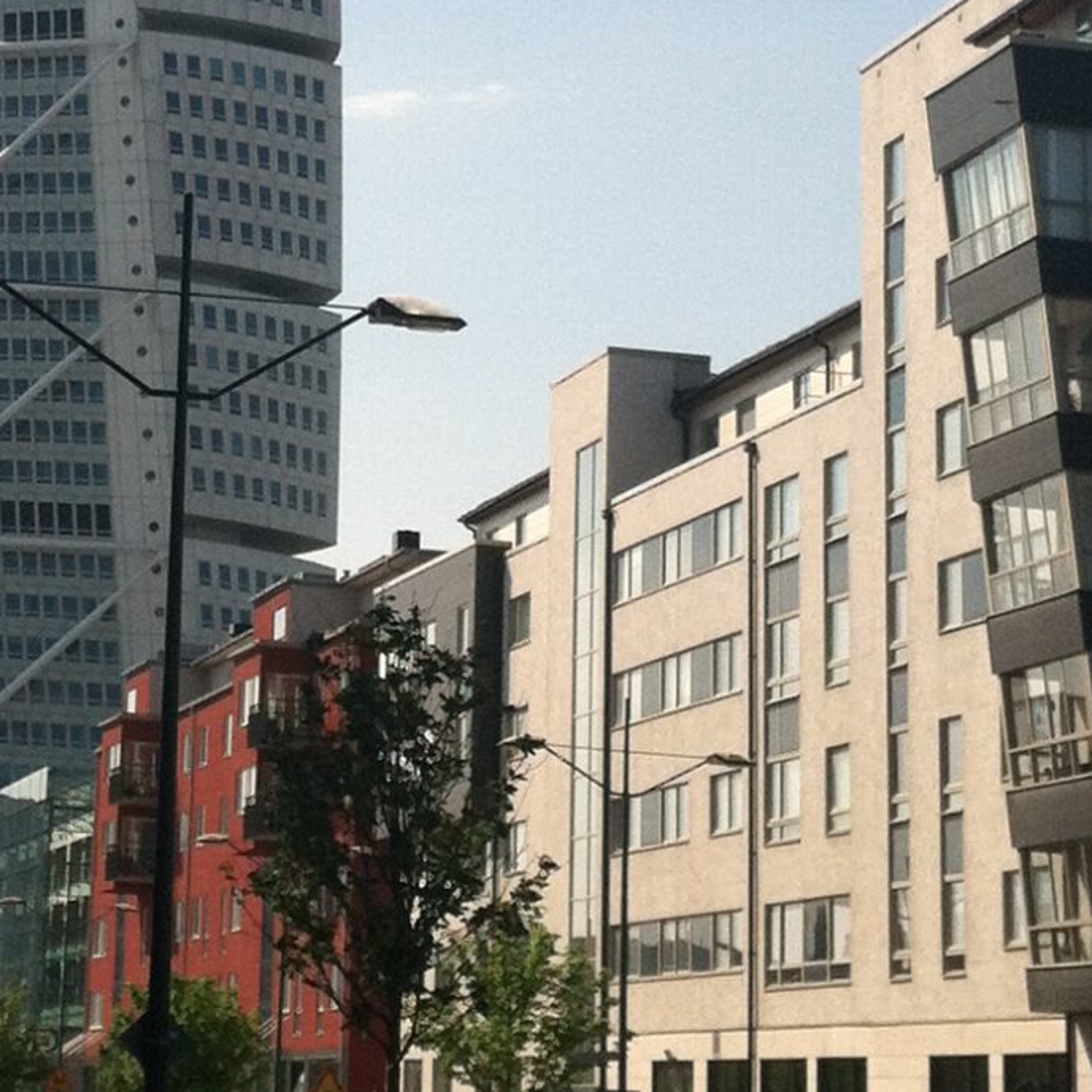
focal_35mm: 115
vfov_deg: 15.0
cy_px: 119
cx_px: 159
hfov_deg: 15.0
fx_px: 4104
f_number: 2.8
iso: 80
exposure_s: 1/2143
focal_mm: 3.85
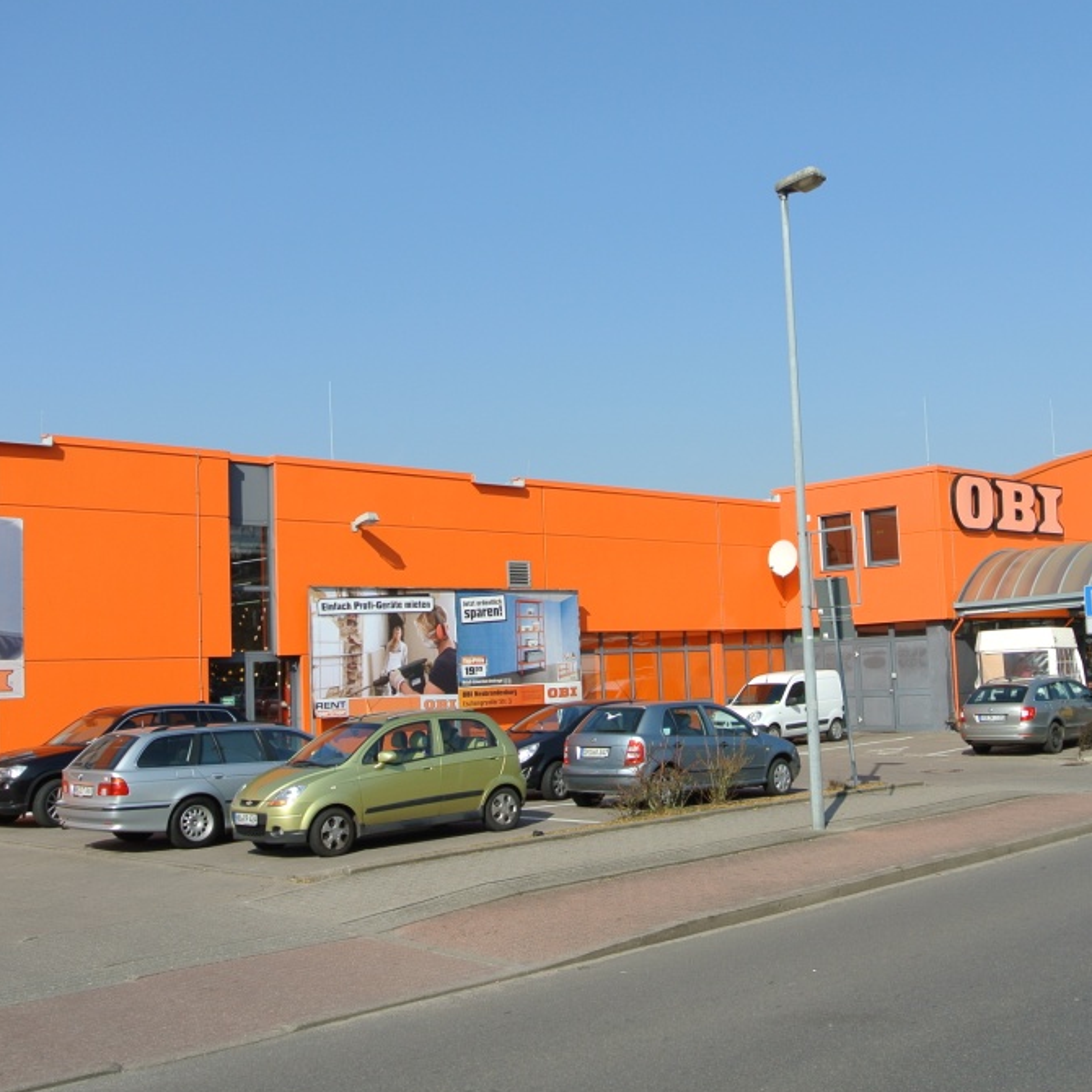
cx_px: 649
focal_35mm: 39
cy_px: 548
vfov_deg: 42.8
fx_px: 1392
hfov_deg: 42.7
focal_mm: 11.4
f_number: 4.5
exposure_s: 1/640
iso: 100
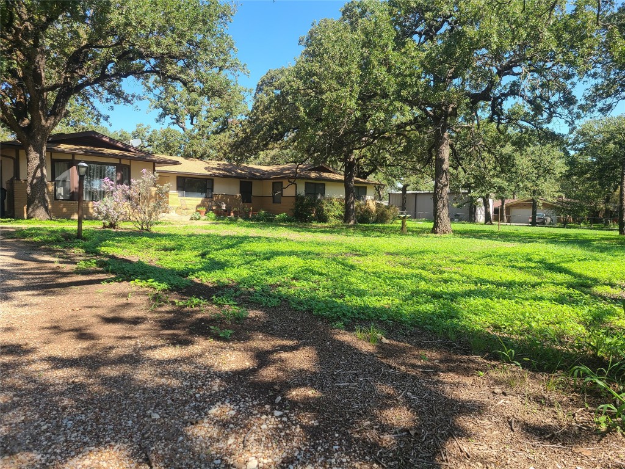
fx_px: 469
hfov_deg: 67.3
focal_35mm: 26
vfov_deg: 53.1
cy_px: 234
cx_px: 312
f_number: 1.8
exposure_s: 1/777
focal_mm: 5.4
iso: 40
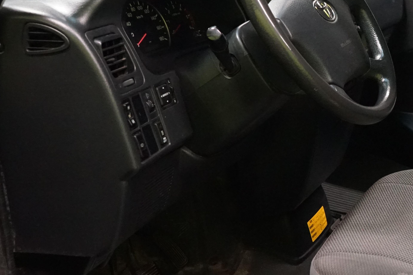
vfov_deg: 21.5
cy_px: 94
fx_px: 723
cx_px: 369
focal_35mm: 63
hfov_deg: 30.5
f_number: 5.6
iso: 6400
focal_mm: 29
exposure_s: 1/40
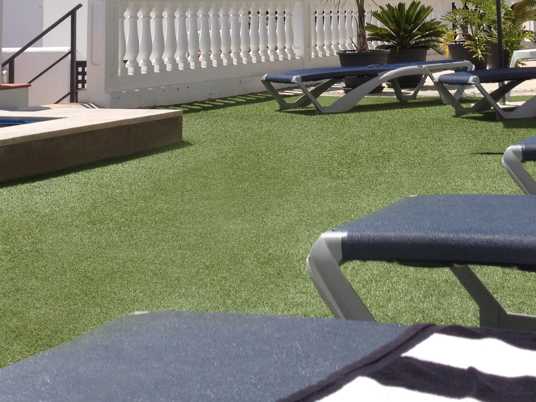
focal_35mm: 76
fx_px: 1177
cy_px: -15
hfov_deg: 25.7
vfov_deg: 18.8
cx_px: 289
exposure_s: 1/1972
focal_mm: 4.28
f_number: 2.4
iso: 64
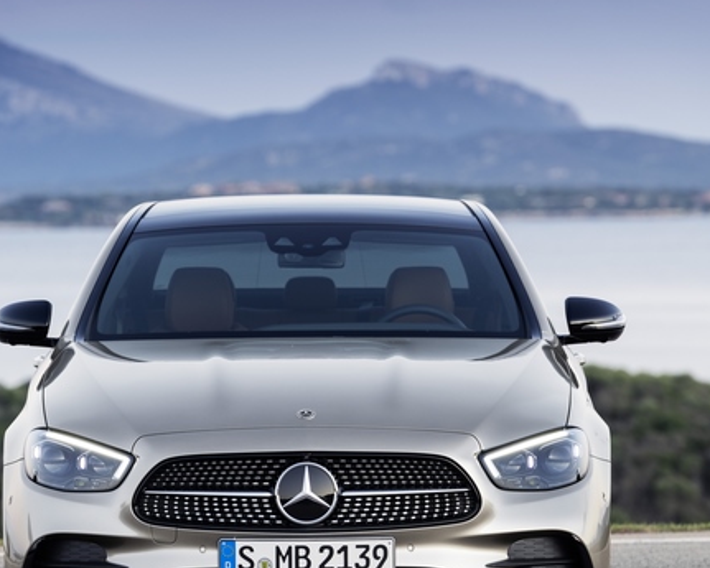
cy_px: 353
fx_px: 5927
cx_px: 329
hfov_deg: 6.9
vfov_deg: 5.5
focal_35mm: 282
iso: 200
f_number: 5.6
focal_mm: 185
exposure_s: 1/30
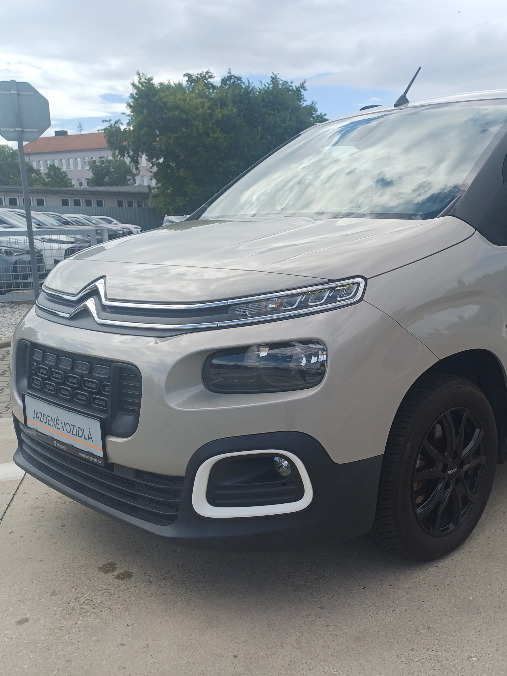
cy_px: 335
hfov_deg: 40.6
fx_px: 664
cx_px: 380
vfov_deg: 54.0
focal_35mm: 34
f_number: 1.8
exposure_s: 1/1024
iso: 50
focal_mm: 4.65
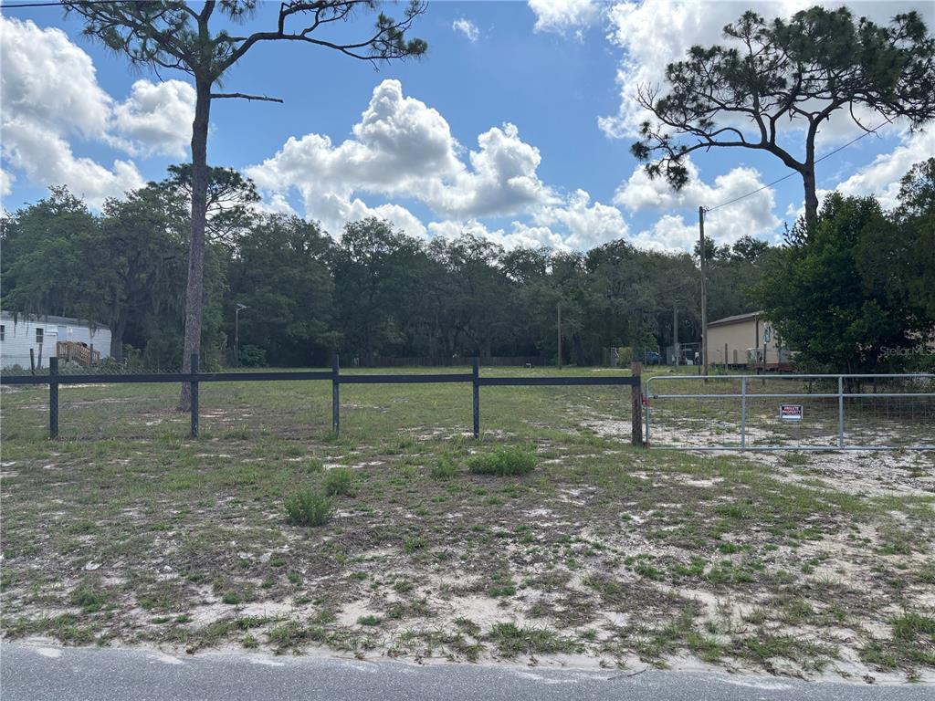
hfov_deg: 67.3
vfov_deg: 53.1
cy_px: 350
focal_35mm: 26
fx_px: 702
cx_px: 468
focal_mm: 5.96
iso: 50
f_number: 1.6
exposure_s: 1/4255
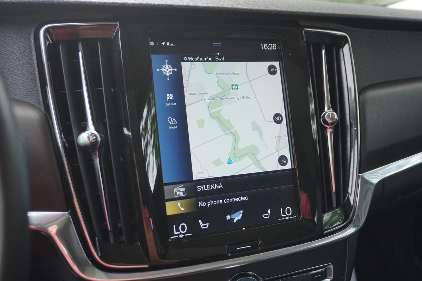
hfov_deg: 53.1
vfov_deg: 36.9
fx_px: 422
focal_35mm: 36
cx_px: 211
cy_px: 140
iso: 160
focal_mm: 24
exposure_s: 1/60
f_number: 4.5
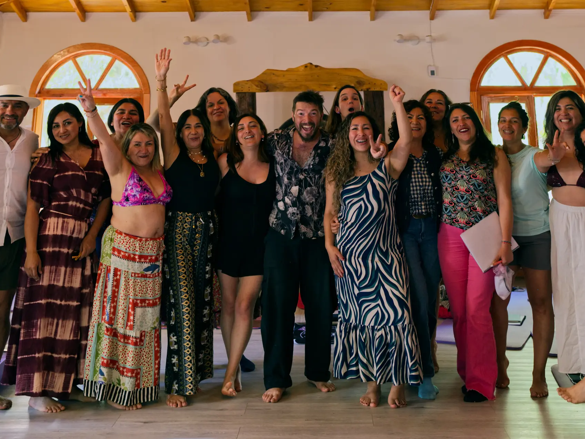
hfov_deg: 49.0
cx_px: 303
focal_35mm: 38
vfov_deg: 37.7
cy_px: 220
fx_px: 642
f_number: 2.5
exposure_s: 1/100
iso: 800
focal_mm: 35
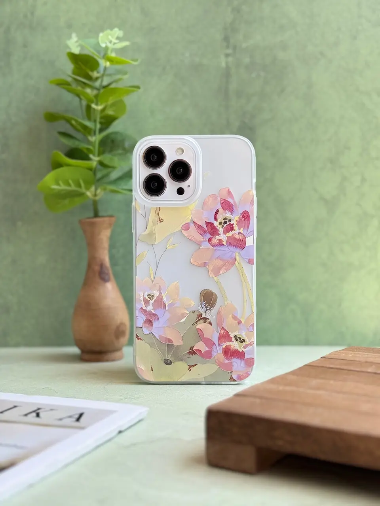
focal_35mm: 48
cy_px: 253
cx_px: 190
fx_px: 703
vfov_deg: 39.7
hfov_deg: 30.3
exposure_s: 1/568
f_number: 1.78
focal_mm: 6.76
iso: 64
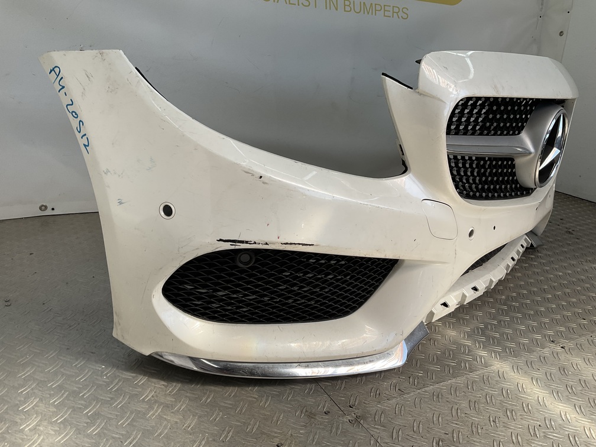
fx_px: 499
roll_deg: -6.2
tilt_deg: -19.1
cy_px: 224
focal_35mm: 29
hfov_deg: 61.7
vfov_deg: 48.2
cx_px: 298
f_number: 1.8
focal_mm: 3
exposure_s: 1/556
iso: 16
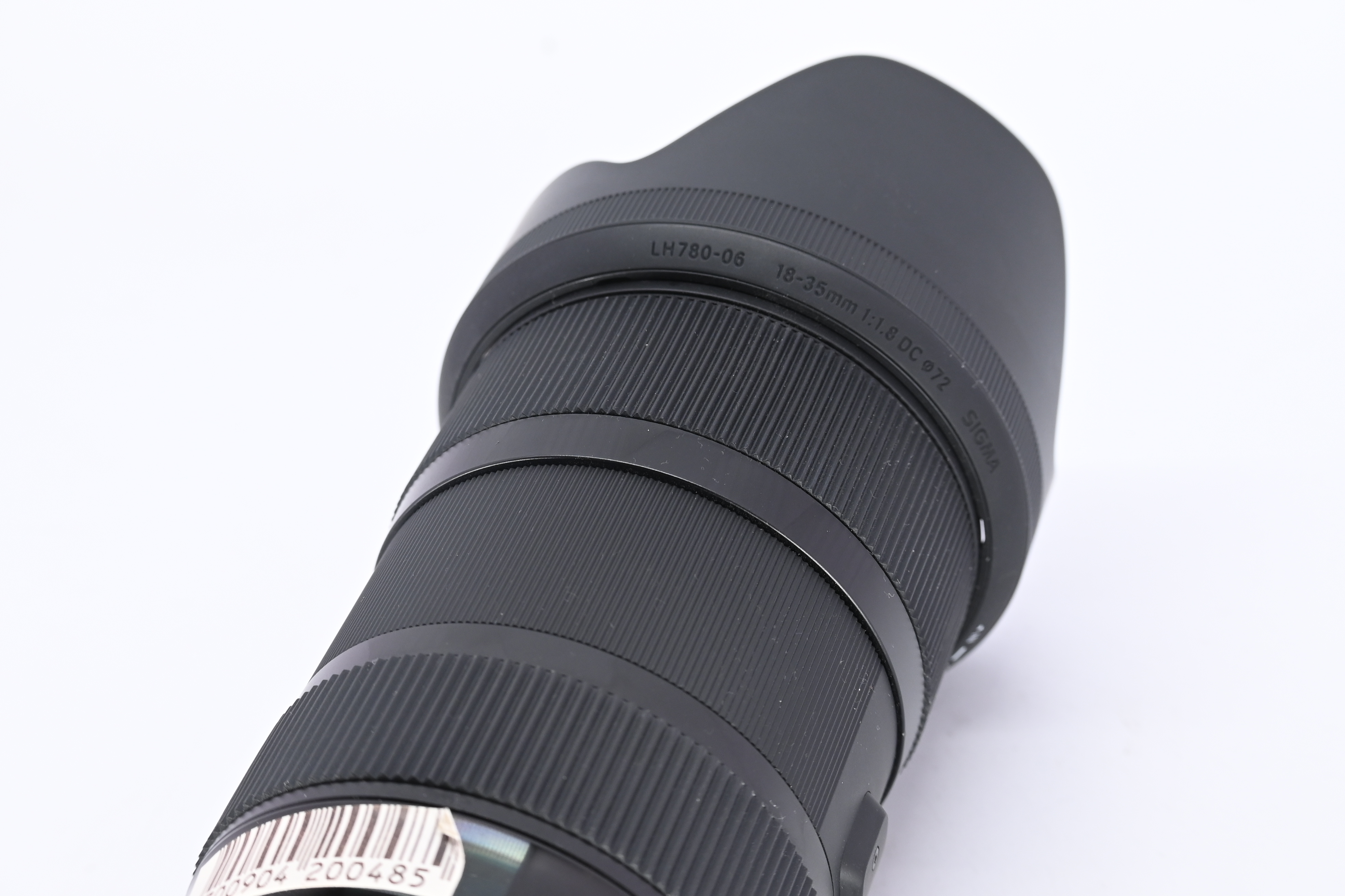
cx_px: 672
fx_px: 2802
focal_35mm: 75
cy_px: 448
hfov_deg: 27.0
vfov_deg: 18.2
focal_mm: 50
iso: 500
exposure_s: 1/100
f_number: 9
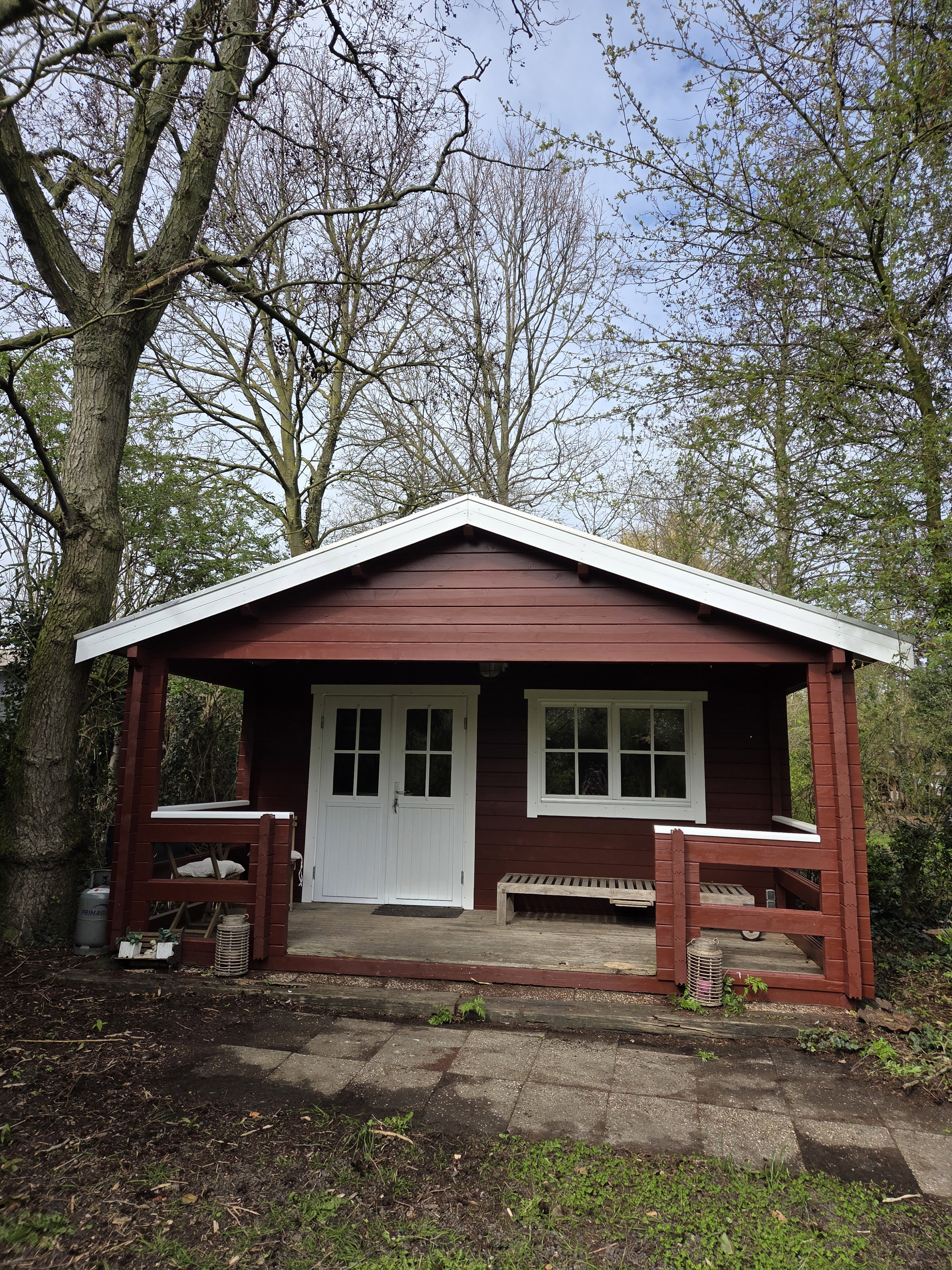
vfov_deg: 73.9
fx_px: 843
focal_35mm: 23
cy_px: 635
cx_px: 476
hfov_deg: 58.9
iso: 80
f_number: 1.8
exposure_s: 1/2679
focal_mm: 5.4
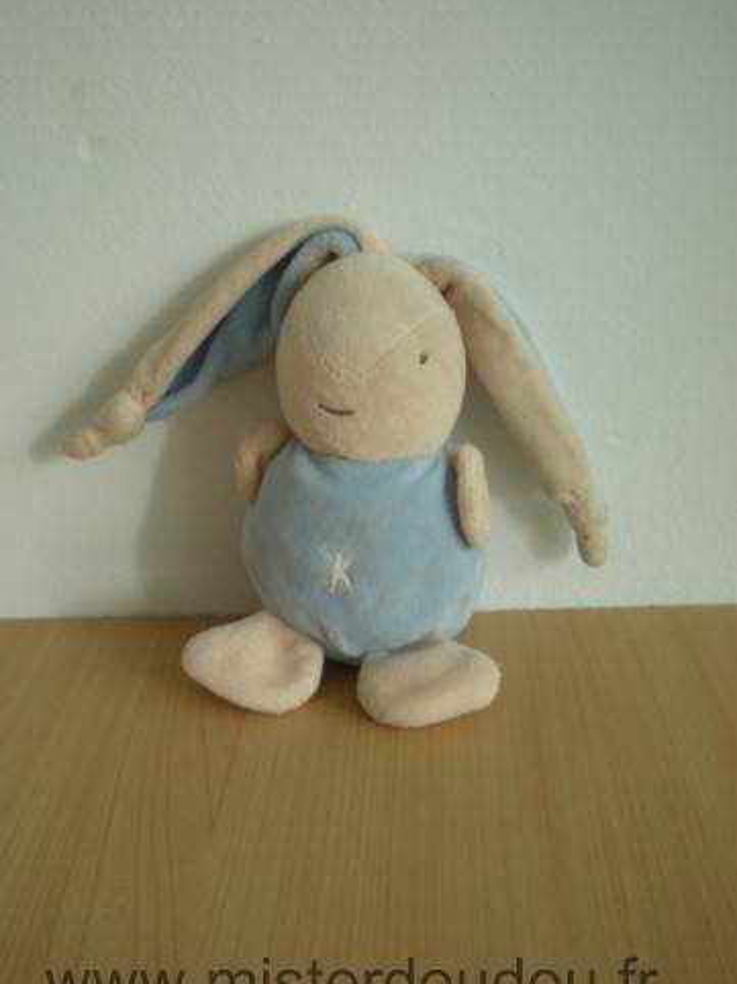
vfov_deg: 45.8
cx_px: 349
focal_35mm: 41
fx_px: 1165
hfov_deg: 35.1
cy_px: 492
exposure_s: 1/61.2
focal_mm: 6.3
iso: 187
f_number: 3.1
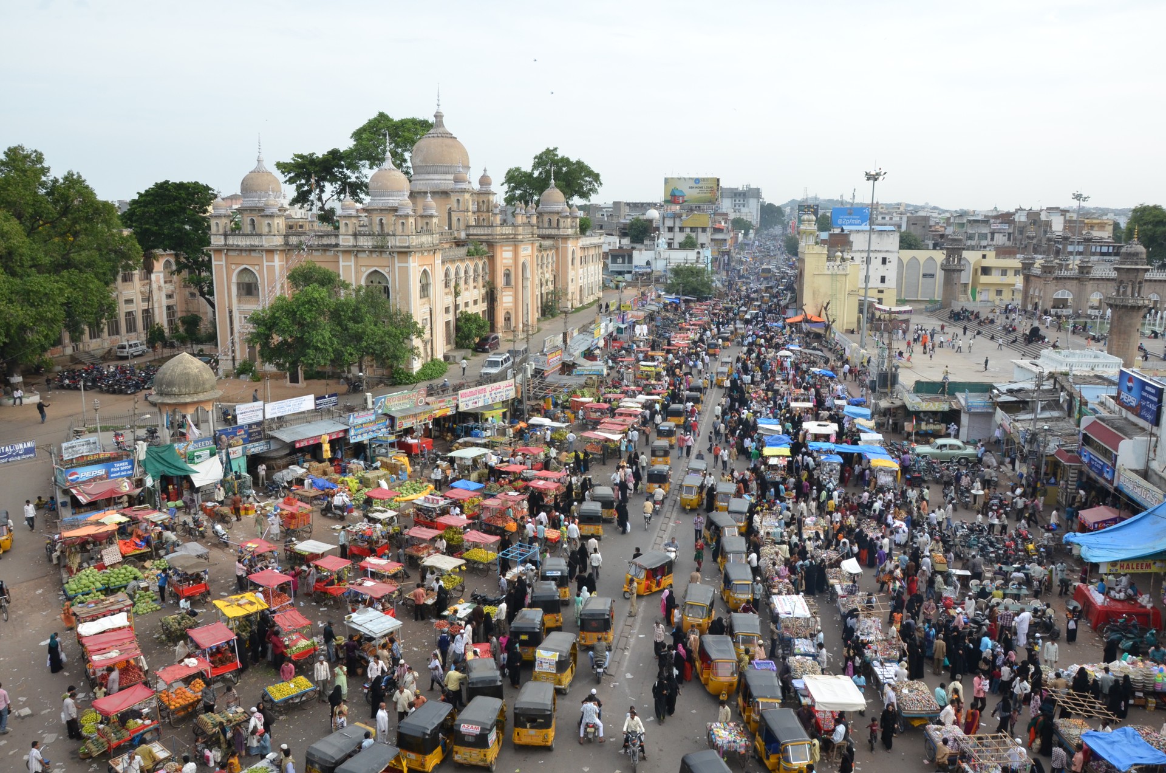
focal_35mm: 27
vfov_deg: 47.7
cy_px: 386
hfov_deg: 67.5
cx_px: 583
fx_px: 873
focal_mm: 18
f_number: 13
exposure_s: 1/160
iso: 500
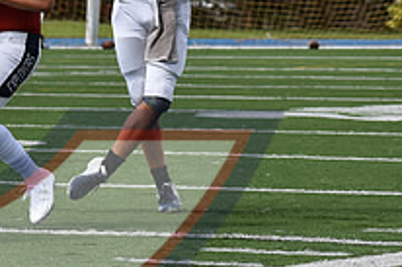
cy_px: 30
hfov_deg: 4.6
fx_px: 4958
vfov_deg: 3.1
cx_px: -144
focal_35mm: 444
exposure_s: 1/1600
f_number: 7.1
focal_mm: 105
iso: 400
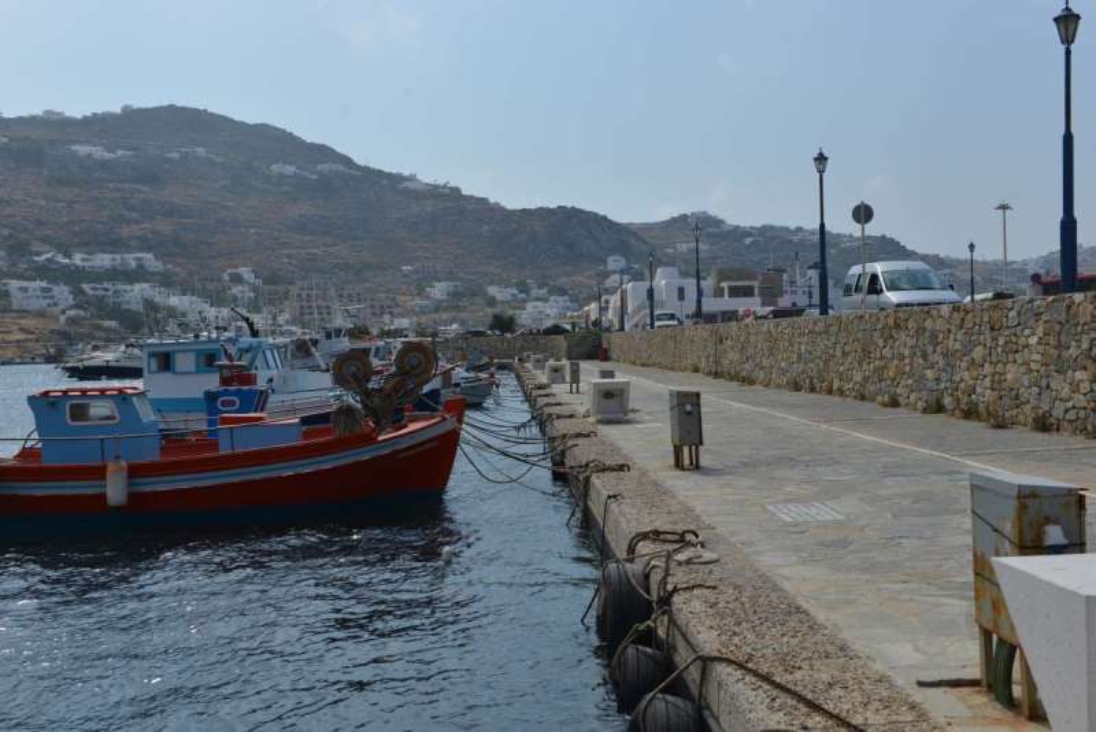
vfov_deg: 35.1
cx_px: 548
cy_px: 366
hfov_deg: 50.7
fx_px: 1157
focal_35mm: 38
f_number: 8
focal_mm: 38
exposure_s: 1/250
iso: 100
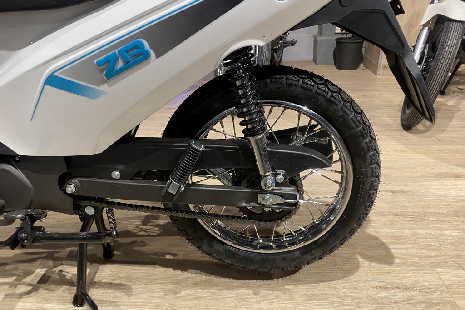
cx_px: 231
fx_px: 362
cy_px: 166
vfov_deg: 46.3
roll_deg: +2.1
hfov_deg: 65.5
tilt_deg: -25.1
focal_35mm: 28
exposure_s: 1/50
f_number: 1.8
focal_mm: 4.25
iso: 80
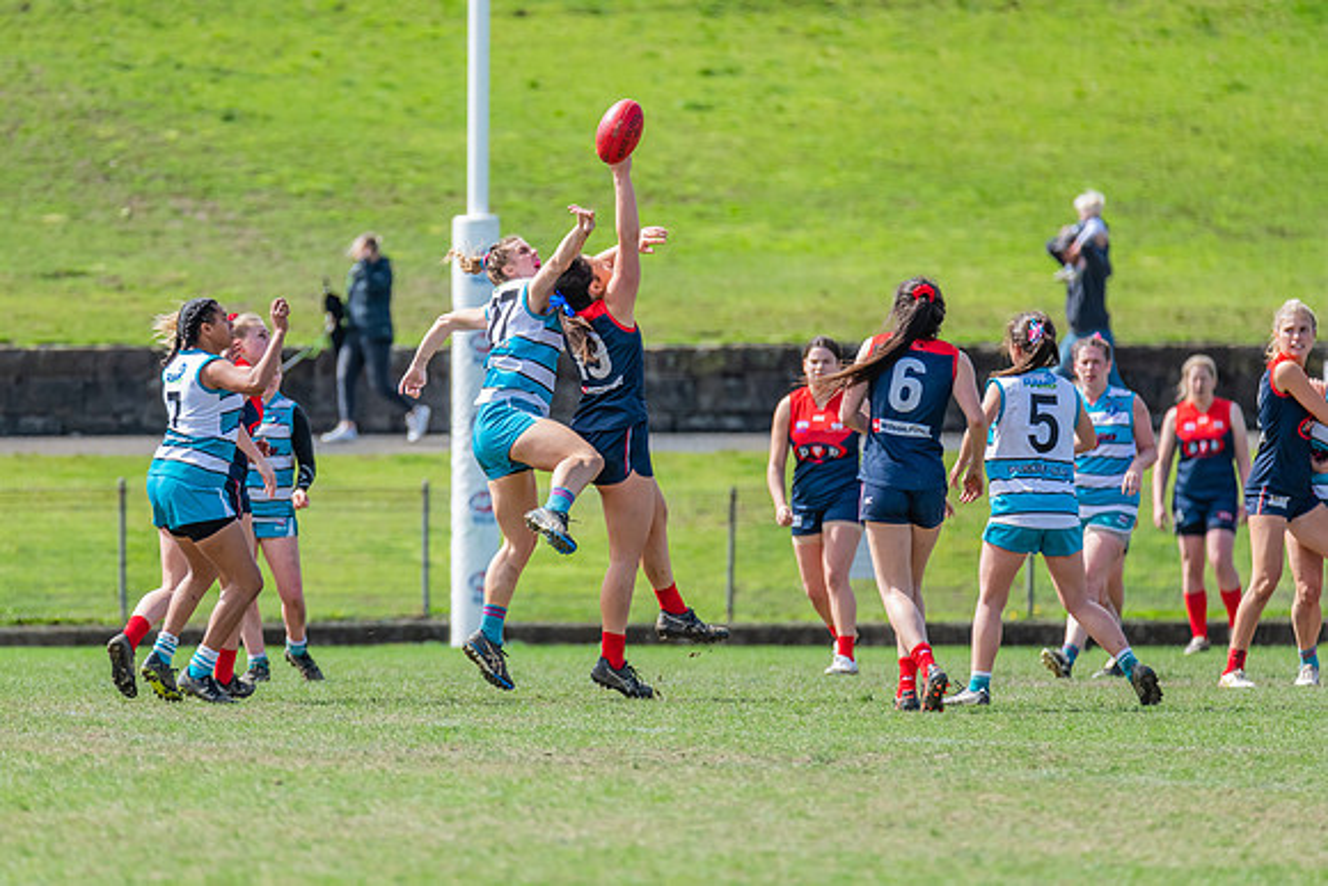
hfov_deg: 3.9
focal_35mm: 525
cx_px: 553
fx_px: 19380
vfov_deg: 2.6
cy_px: 369
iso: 800
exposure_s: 1/1600
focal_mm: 450
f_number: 7.1
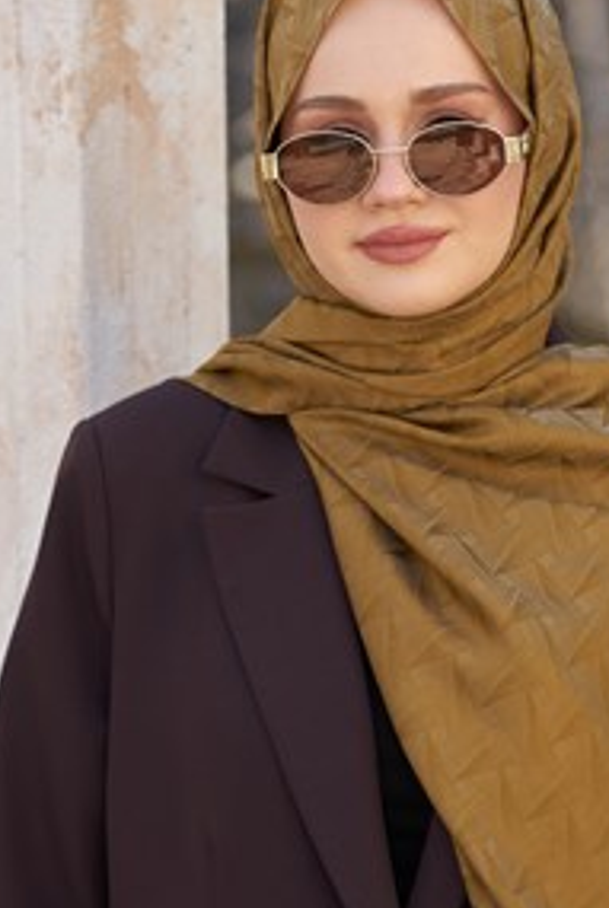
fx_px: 5056
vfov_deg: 10.3
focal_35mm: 200
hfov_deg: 6.9
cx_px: 430
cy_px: 554
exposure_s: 1/250
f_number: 4.5
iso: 200
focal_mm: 123
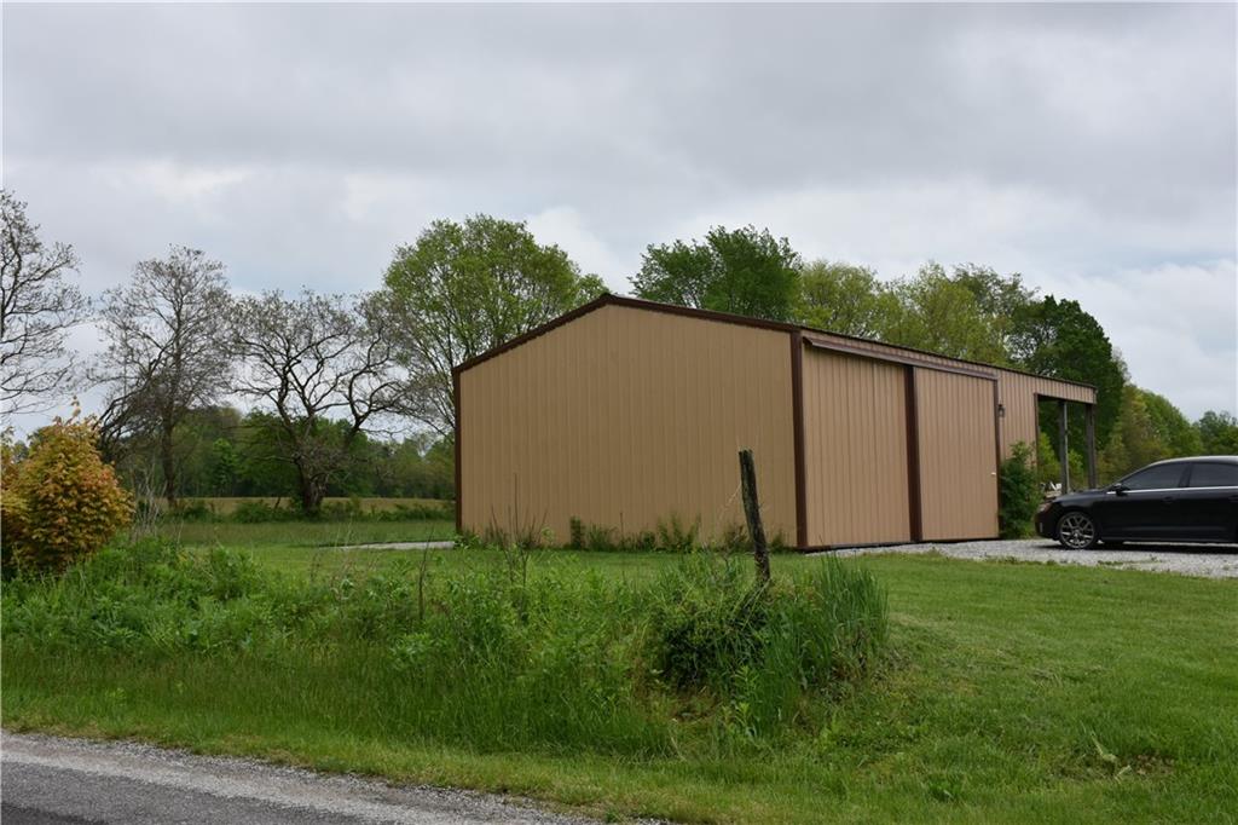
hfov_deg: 49.6
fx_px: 1341
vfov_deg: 34.2
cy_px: 412
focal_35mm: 39
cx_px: 619
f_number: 8
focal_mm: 26
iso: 280
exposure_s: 1/500
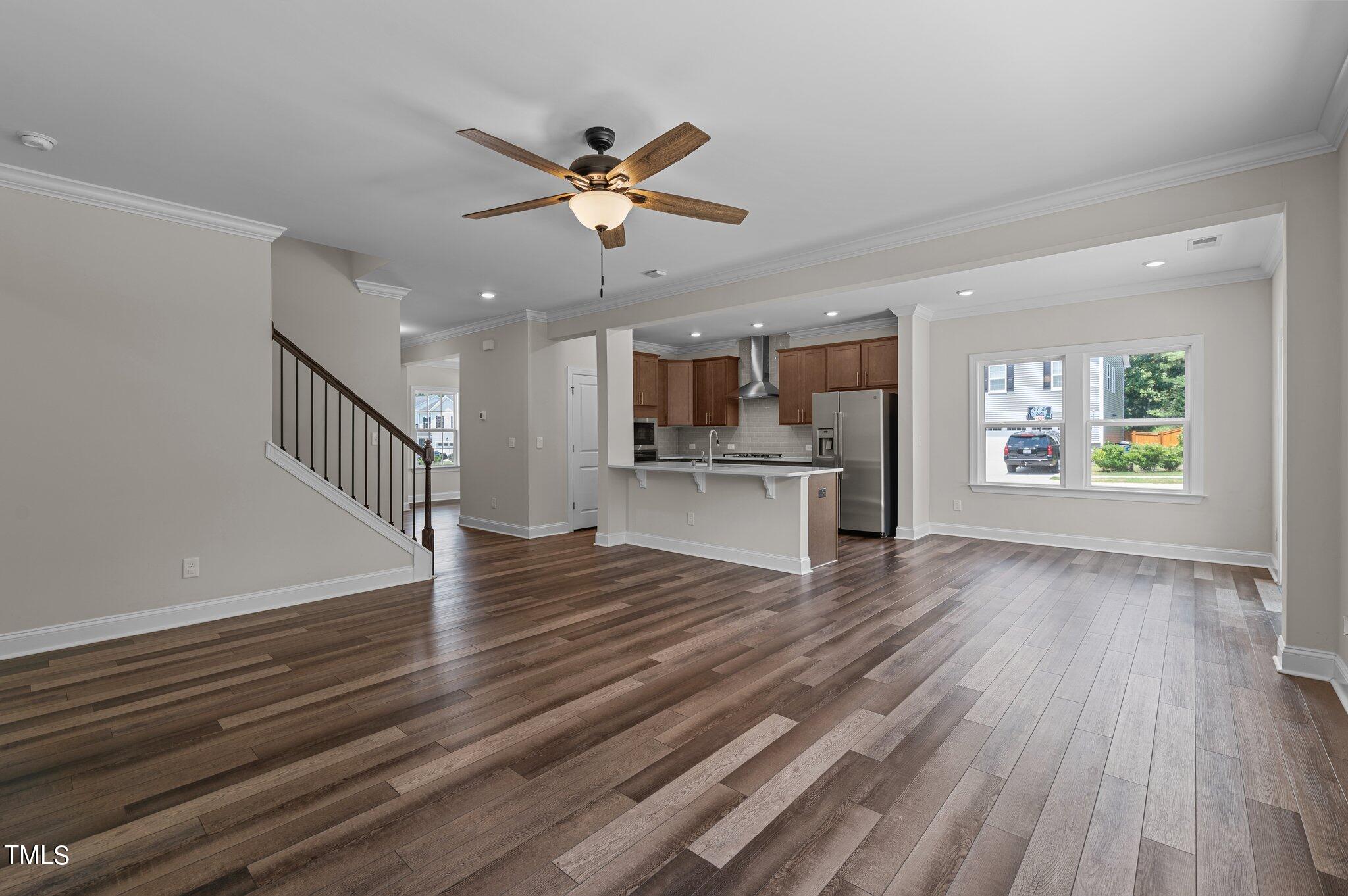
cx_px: 674
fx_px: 561
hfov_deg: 100.4
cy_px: 448
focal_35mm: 15
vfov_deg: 77.2
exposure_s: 1/13
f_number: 6.3
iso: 400
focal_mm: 15
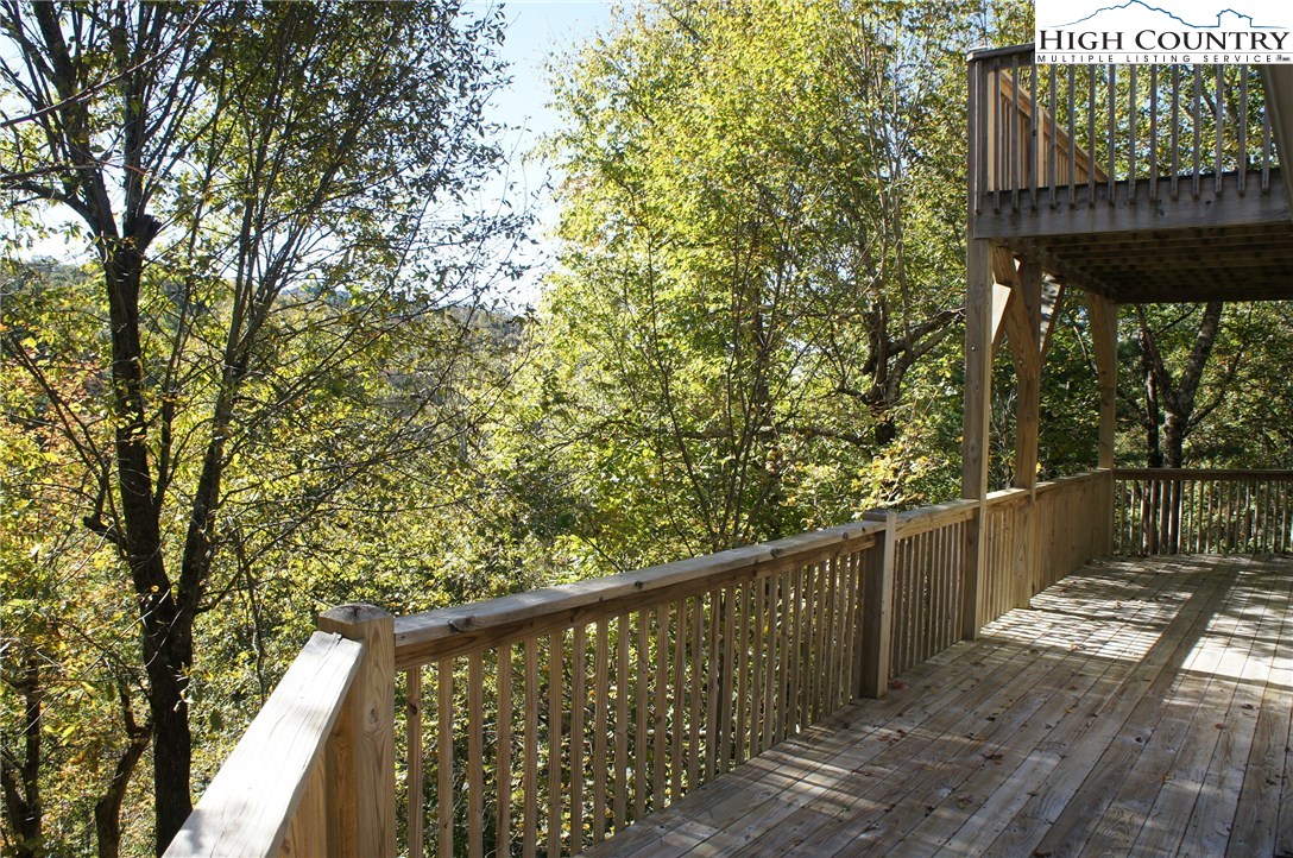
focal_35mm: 27
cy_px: 429
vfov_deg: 47.8
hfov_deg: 67.5
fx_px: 968
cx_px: 646
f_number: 7.1
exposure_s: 1/125
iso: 200
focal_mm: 18
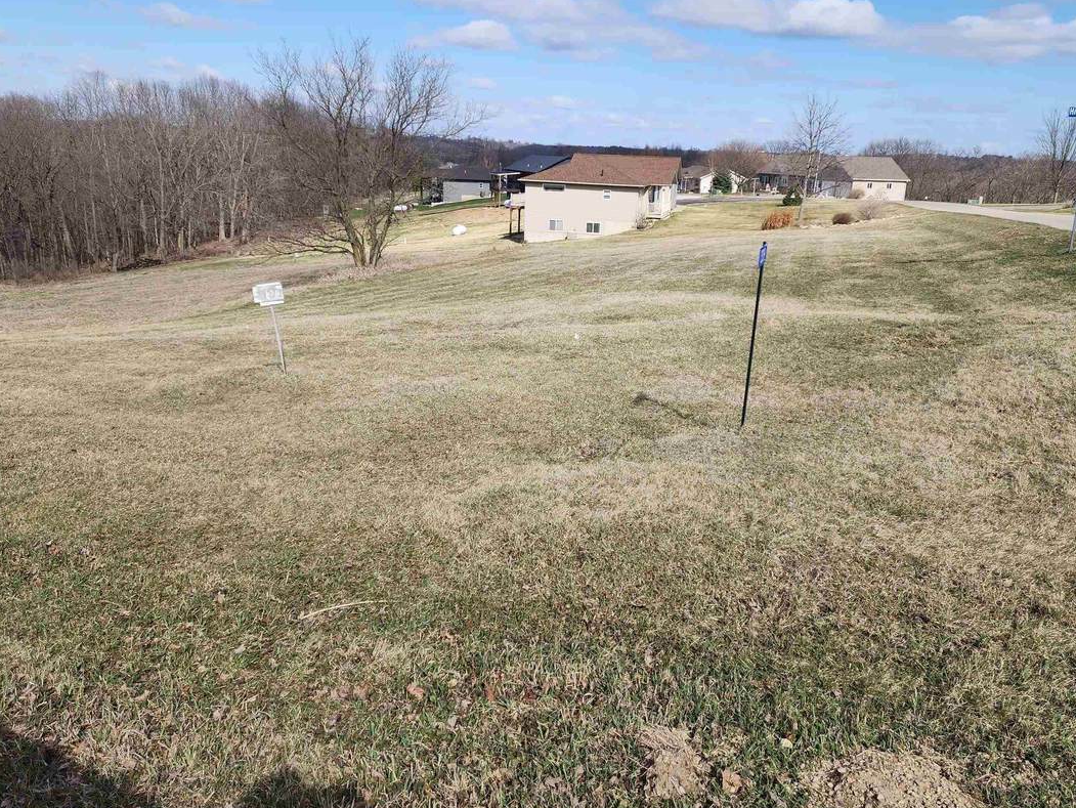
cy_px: 374
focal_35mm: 28
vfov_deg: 49.7
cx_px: 570
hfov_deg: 63.4
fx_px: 871
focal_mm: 6.4
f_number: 1.8
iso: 12
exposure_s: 1/1114
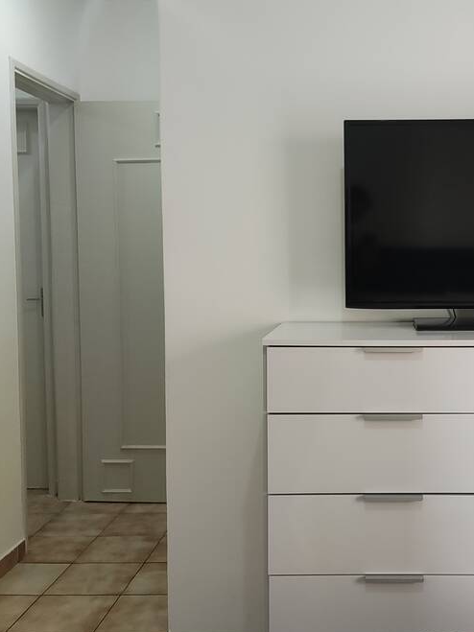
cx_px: 386
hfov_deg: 34.0
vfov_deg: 45.8
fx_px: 749
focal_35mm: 41
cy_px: 303
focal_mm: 4.71
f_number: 1.79
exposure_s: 1/120
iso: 425
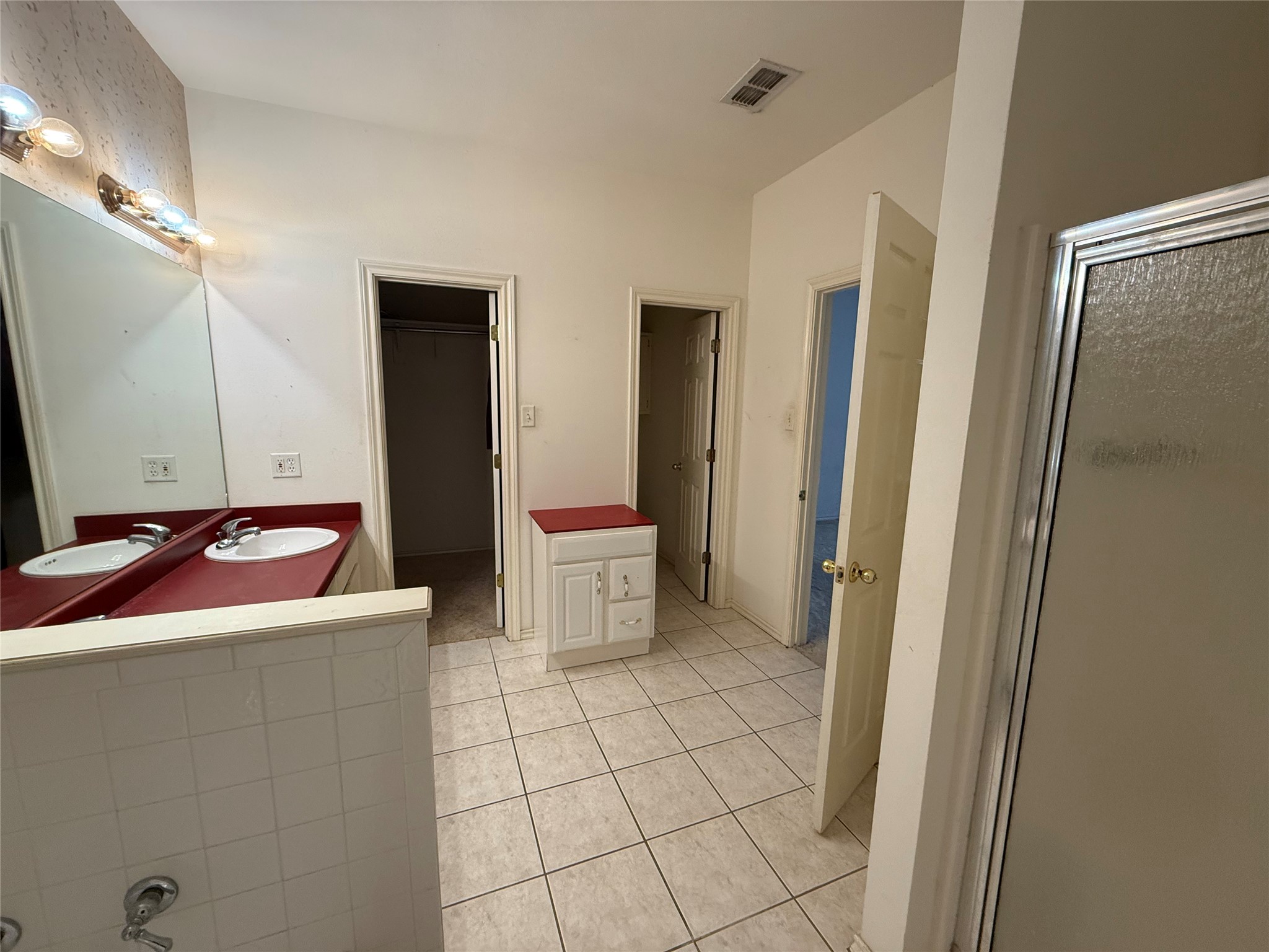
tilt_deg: -8.4
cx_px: 634
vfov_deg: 85.7
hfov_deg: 102.1
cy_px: 476
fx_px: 513
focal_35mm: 14
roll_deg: -0.4
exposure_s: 1/120
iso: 250
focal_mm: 2.22
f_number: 2.2
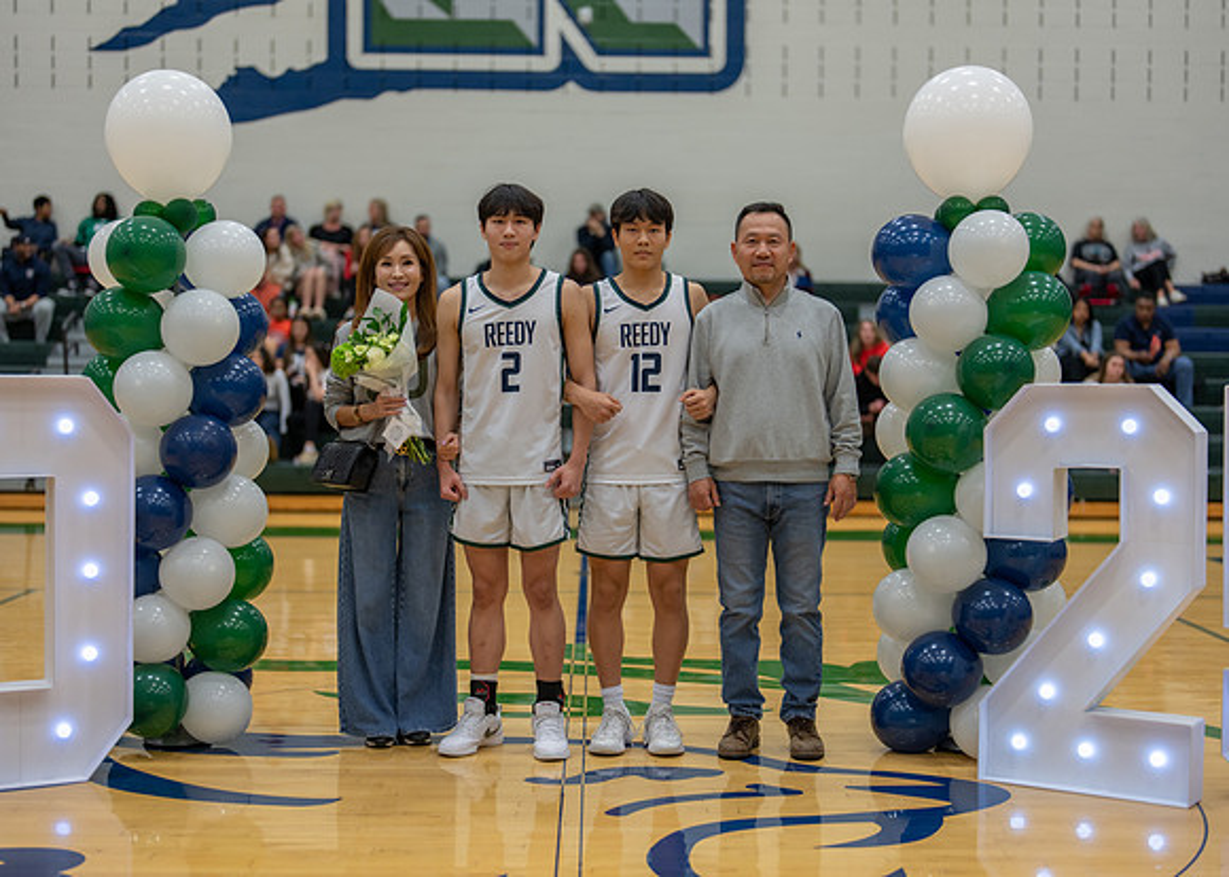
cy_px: 438
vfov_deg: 27.0
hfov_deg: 37.2
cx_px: 614
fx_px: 1828
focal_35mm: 52
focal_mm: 50
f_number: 1.2
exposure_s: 1/400
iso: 250
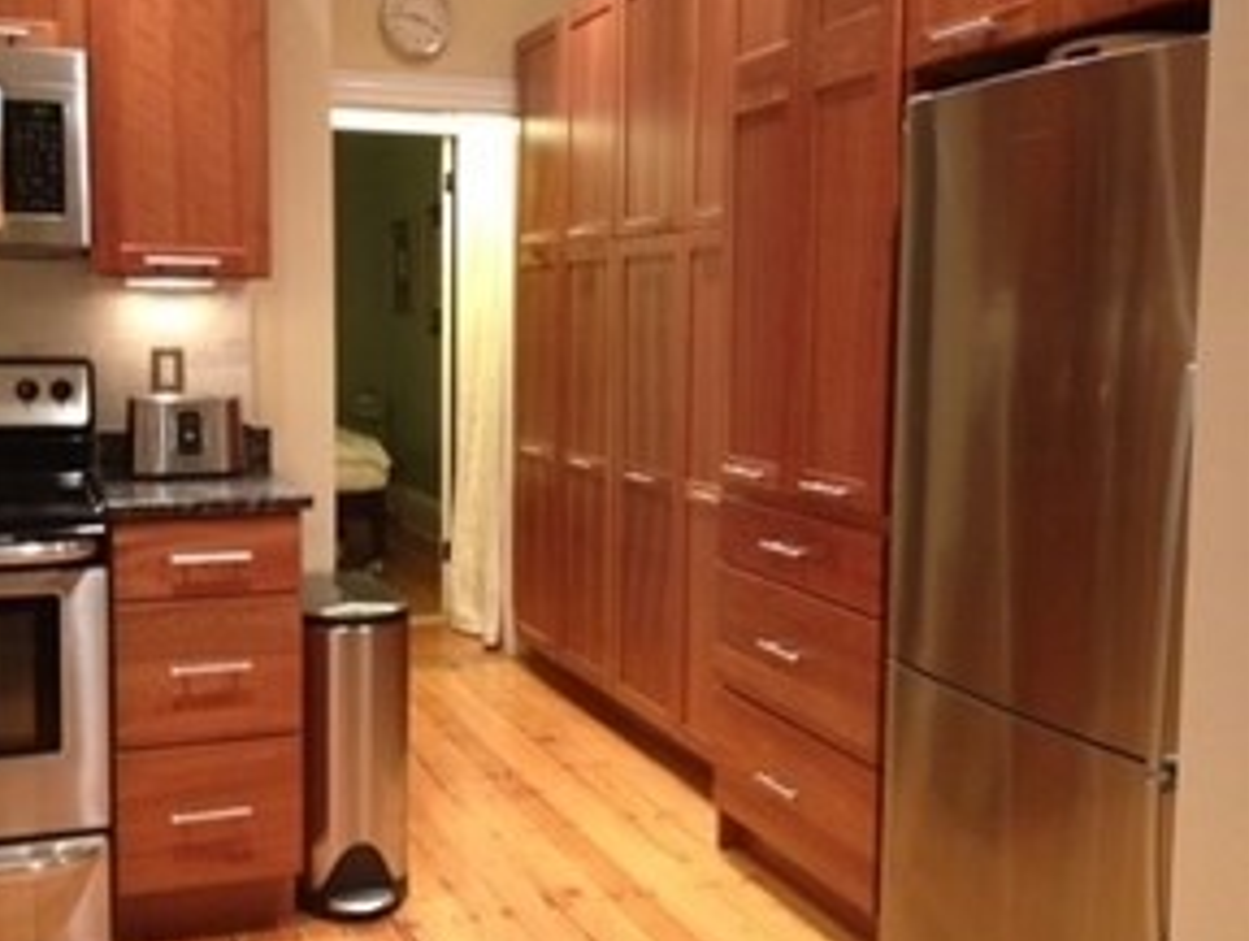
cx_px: 507
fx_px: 1518
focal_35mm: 42
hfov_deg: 44.5
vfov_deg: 34.4
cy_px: 421
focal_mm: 4.28
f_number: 2.4
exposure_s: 1/20
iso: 250
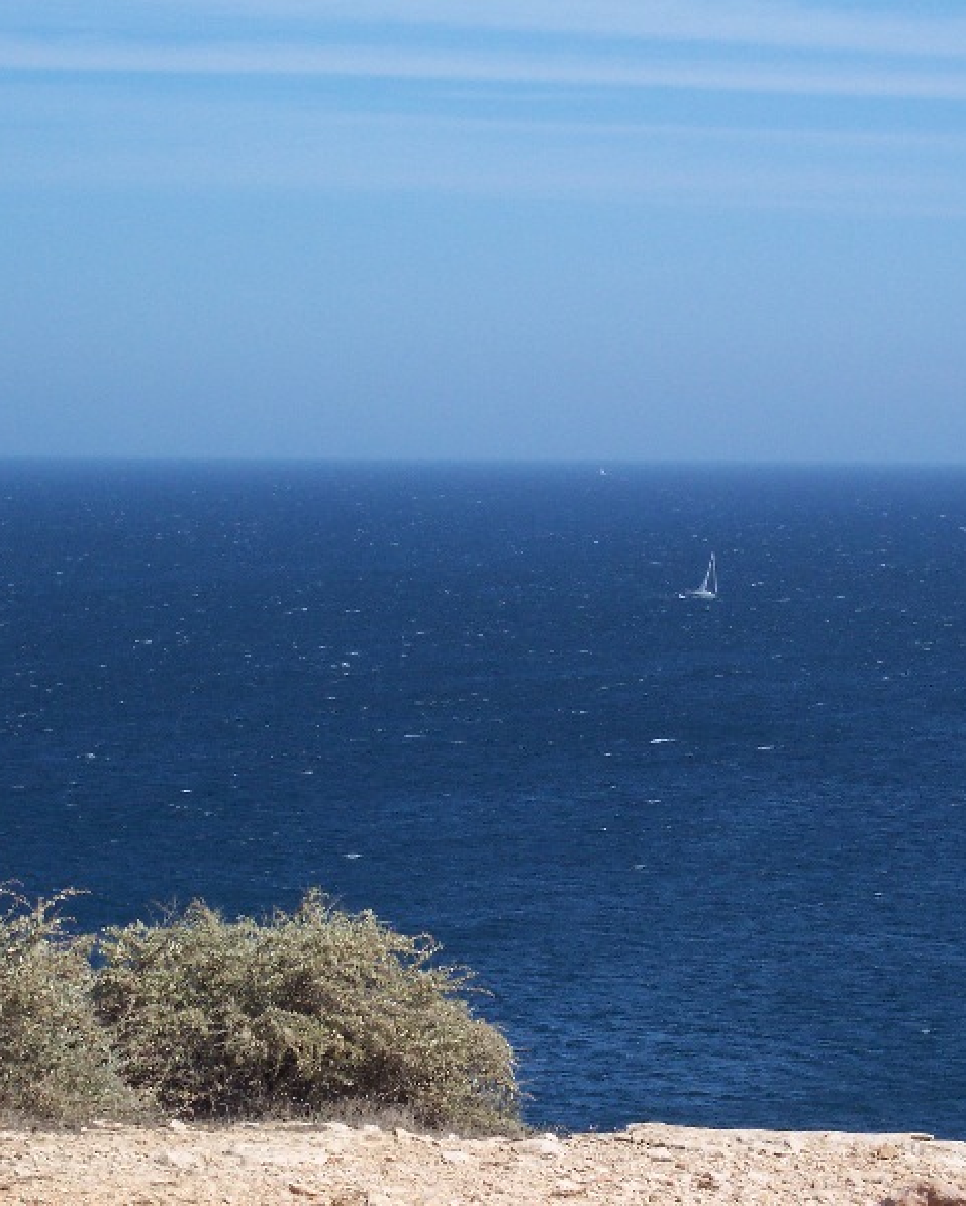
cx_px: 629
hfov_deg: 10.4
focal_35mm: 149
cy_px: 604
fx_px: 5322
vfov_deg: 12.9
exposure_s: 1/350
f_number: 8
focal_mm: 24
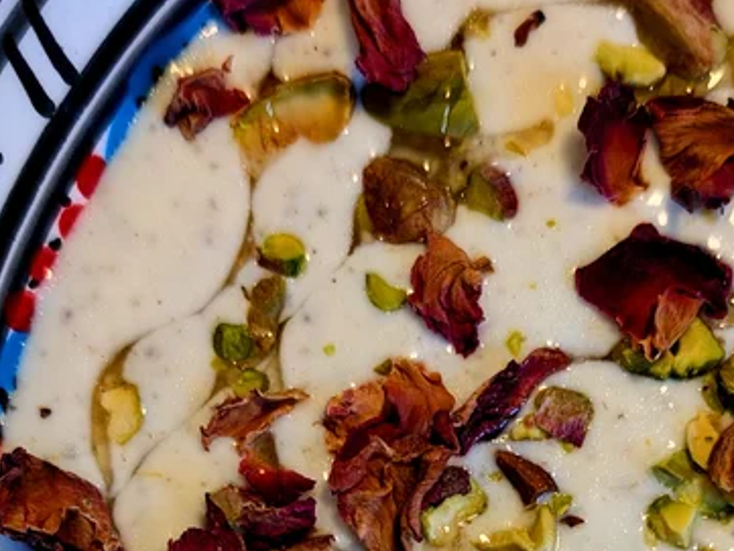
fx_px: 1442
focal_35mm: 68
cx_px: 457
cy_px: 649
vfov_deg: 20.3
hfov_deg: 28.5
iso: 31
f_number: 1.68
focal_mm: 6.9
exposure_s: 1/29.5
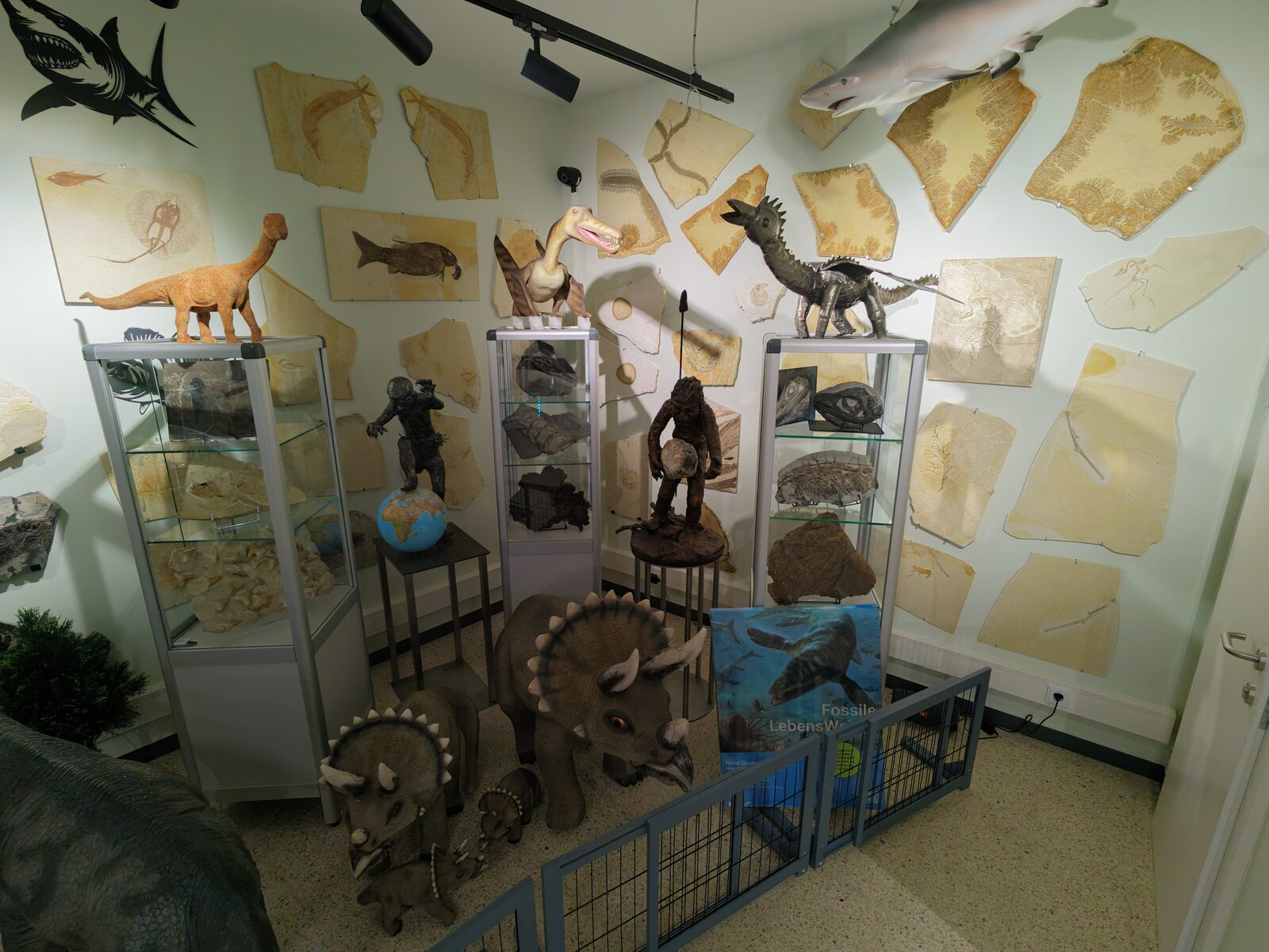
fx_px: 587
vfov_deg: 78.1
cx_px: 634
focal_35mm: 16
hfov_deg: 94.5
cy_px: 476
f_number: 2.2
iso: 350
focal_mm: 3.05
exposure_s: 1/50
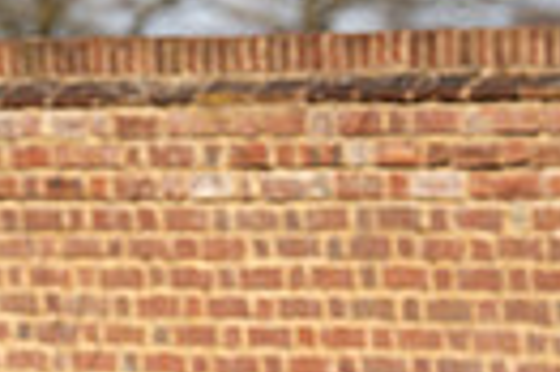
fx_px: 9695
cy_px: 276
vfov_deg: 2.2
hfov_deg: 3.3
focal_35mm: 624
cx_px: -445
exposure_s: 1/800
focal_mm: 141
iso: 100
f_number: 4
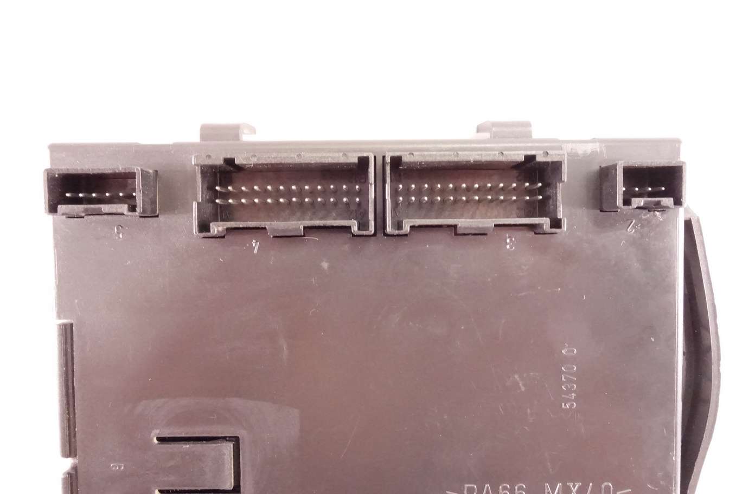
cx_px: 371
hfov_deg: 65.5
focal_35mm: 28
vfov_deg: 46.4
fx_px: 577
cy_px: 247
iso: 6400
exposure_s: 1/13
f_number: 11
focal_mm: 10.4
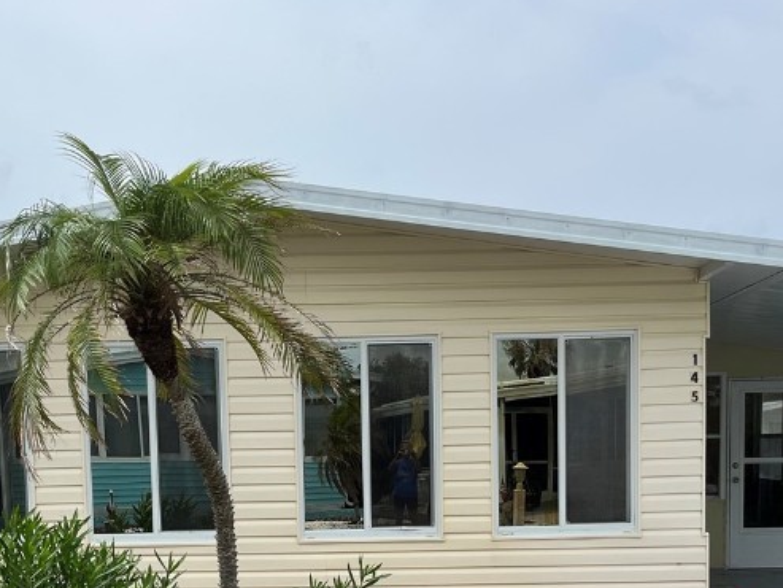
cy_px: 550
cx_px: 380
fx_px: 1222
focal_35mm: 54
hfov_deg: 35.5
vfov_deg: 26.0
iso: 50
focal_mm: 5.1
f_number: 1.6
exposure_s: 1/4651
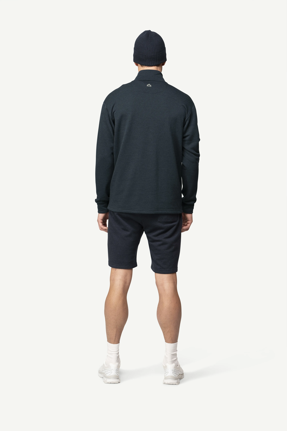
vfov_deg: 28.8
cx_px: 144
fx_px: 837
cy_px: 216
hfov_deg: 19.5
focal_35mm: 70
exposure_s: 1/60
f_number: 5
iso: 500
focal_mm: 70
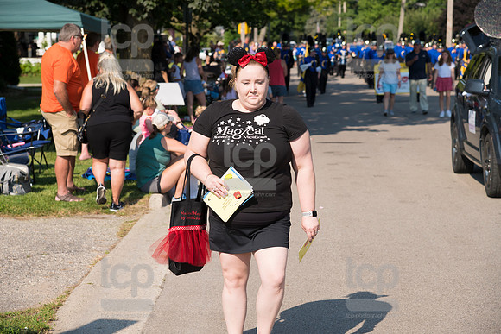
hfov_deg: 21.5
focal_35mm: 95
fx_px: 1322
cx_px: 250
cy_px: 167
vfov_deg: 14.4
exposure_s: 1/800
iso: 320
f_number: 6.3
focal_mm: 95
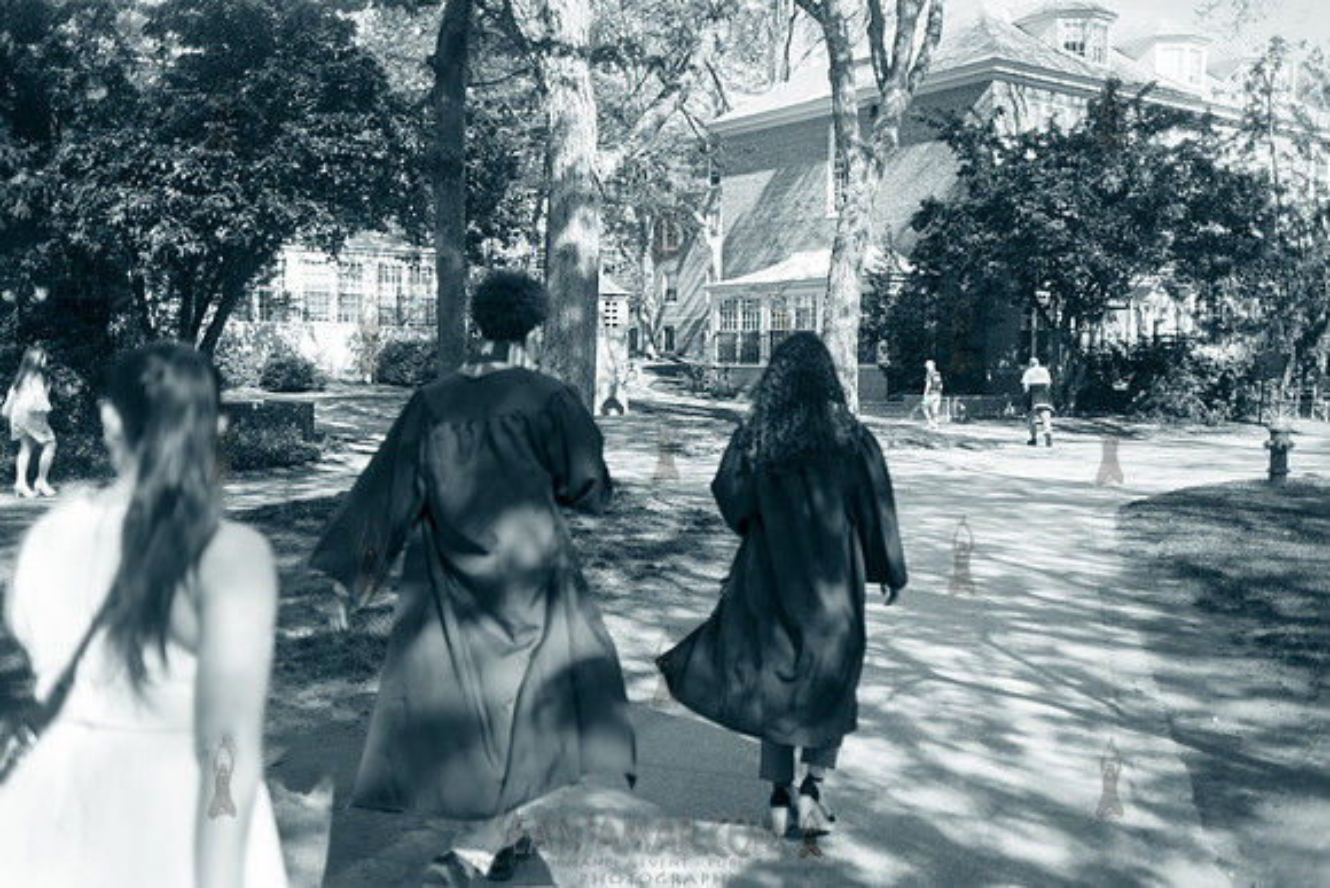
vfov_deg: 37.9
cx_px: 665
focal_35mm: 35
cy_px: 444
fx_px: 1293
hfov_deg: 54.4
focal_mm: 35
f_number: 2.5
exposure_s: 1/1600
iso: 200
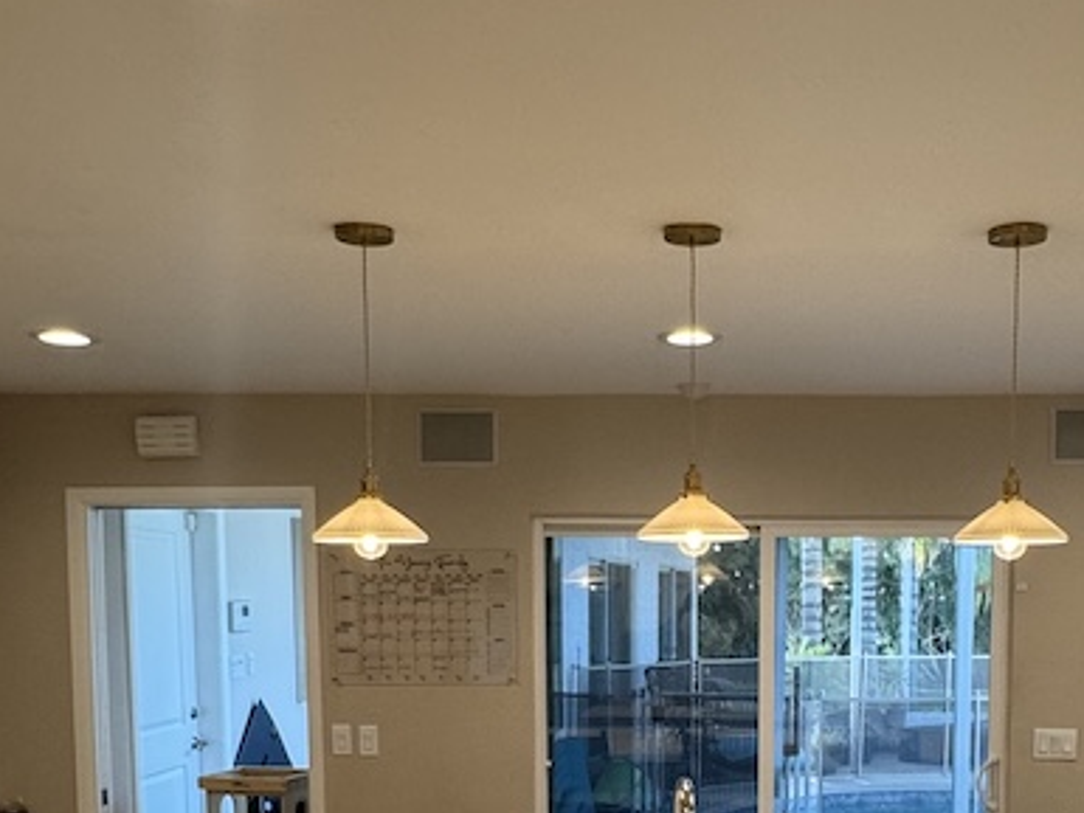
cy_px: 719
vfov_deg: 34.2
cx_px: 707
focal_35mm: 40
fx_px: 1253
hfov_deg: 46.2
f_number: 2.2
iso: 160
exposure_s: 1/120
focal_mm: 2.22
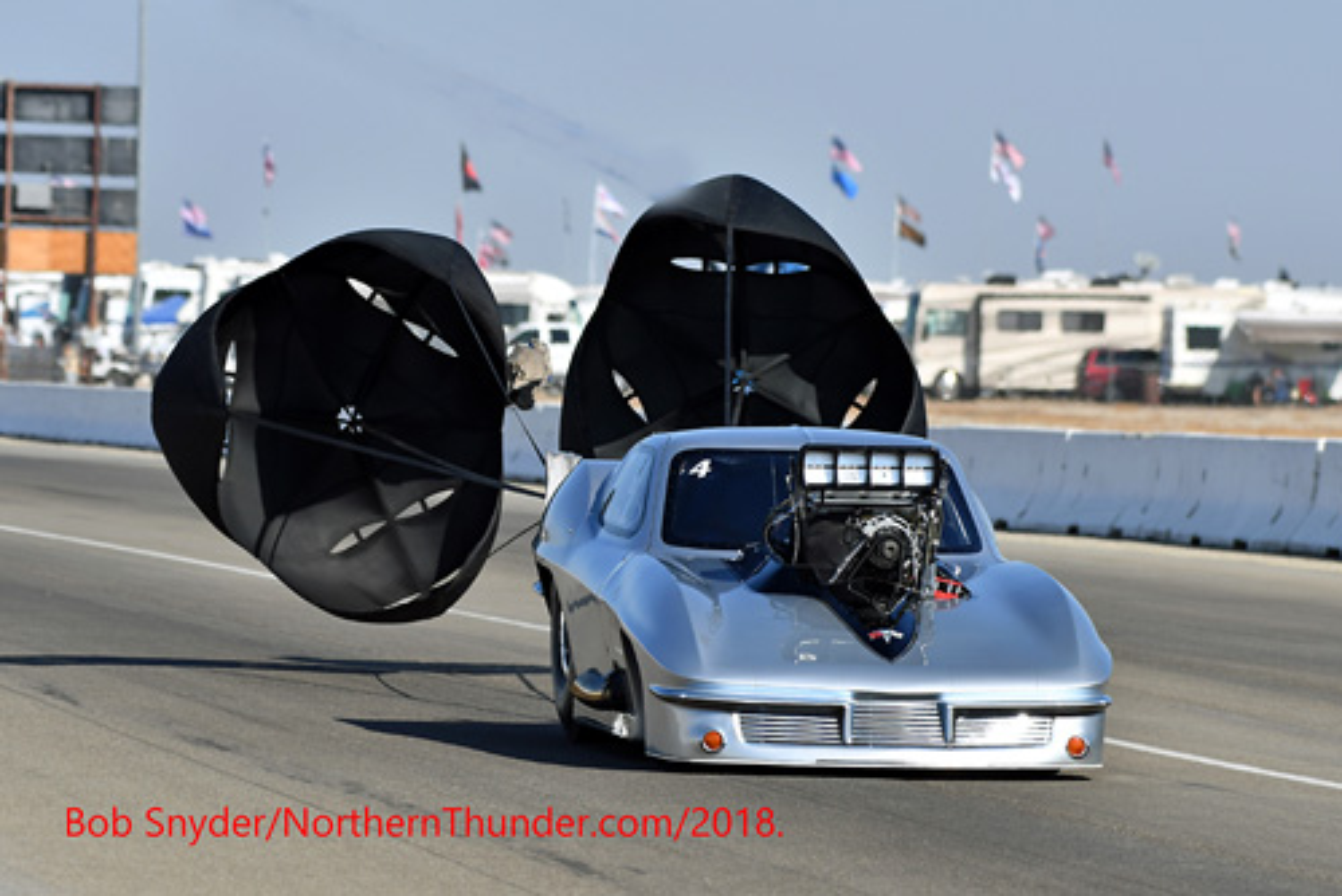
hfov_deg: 6.9
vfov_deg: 4.6
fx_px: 11189
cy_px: 448
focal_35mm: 300
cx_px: 671
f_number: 5.6
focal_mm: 200
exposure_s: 1/1250
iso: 160
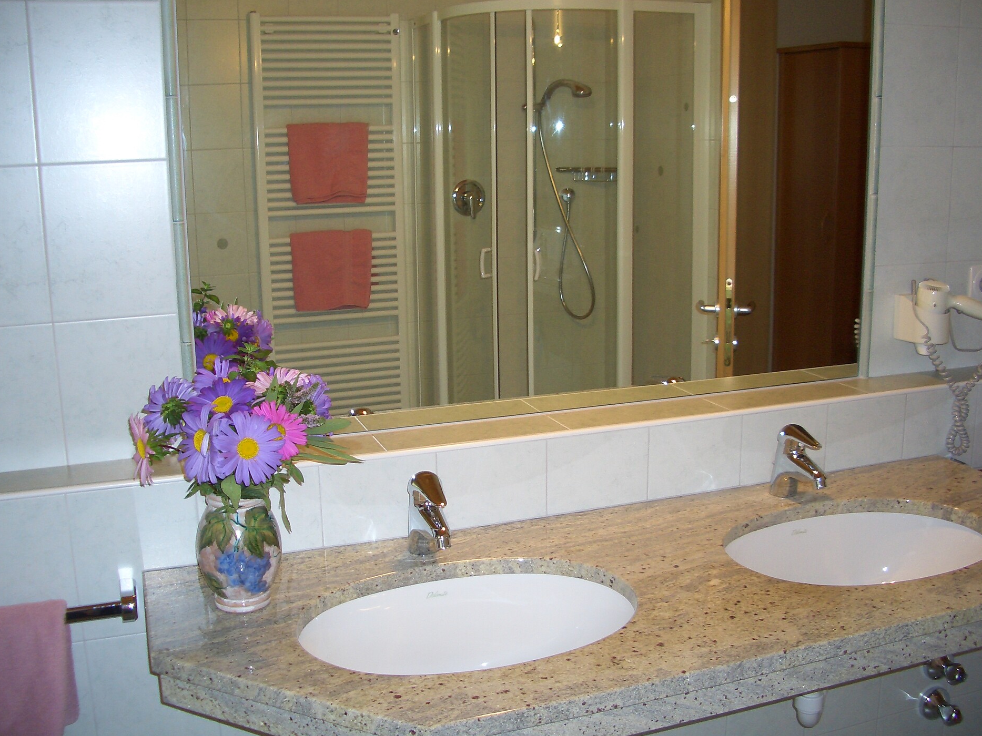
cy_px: 360
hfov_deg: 51.4
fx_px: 1021
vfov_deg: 39.7
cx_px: 491
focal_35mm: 36
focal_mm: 5.8
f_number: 2.6
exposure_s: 1/60
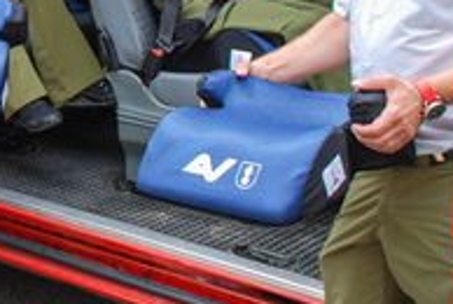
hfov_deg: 20.7
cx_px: -12
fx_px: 1197
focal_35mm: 95
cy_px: -36
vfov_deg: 14.1
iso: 180
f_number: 5.6
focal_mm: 24
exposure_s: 1/125
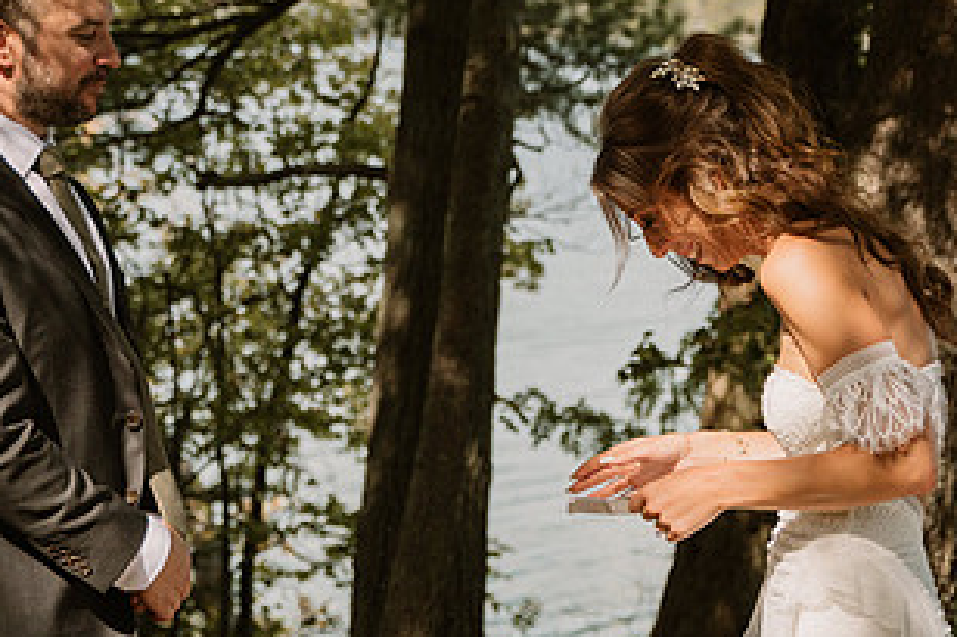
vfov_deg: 13.3
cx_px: 459
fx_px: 2737
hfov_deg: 19.8
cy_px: 237
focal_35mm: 103
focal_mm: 52
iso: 800
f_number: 2.8
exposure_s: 1/8000
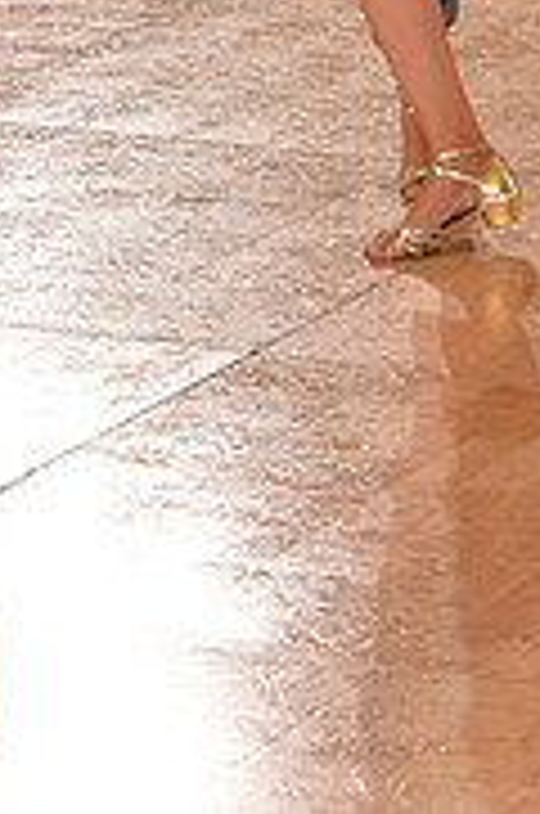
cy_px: -486
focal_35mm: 240
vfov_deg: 8.4
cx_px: 61
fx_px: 5420
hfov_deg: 5.7
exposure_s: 1/250
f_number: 5.6
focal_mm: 75
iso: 1600
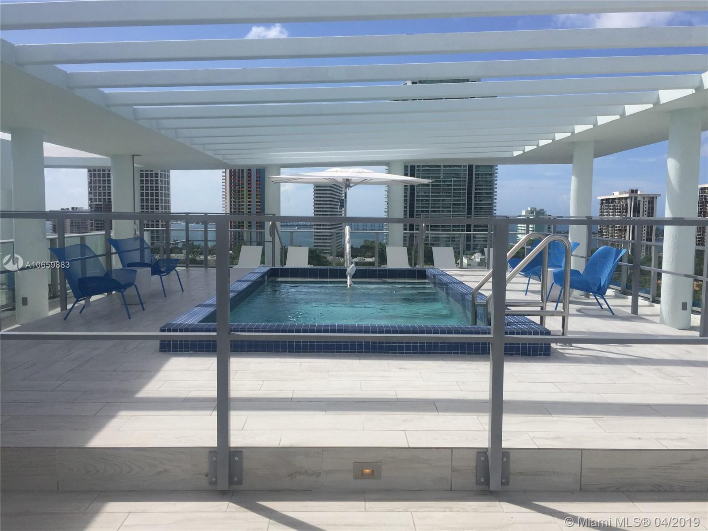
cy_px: 266
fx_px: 593
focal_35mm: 29
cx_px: 354
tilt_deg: -5.8
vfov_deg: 48.2
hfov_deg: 61.7
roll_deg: -2.2
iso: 32
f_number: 2.2
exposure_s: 1/3968
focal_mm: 4.15
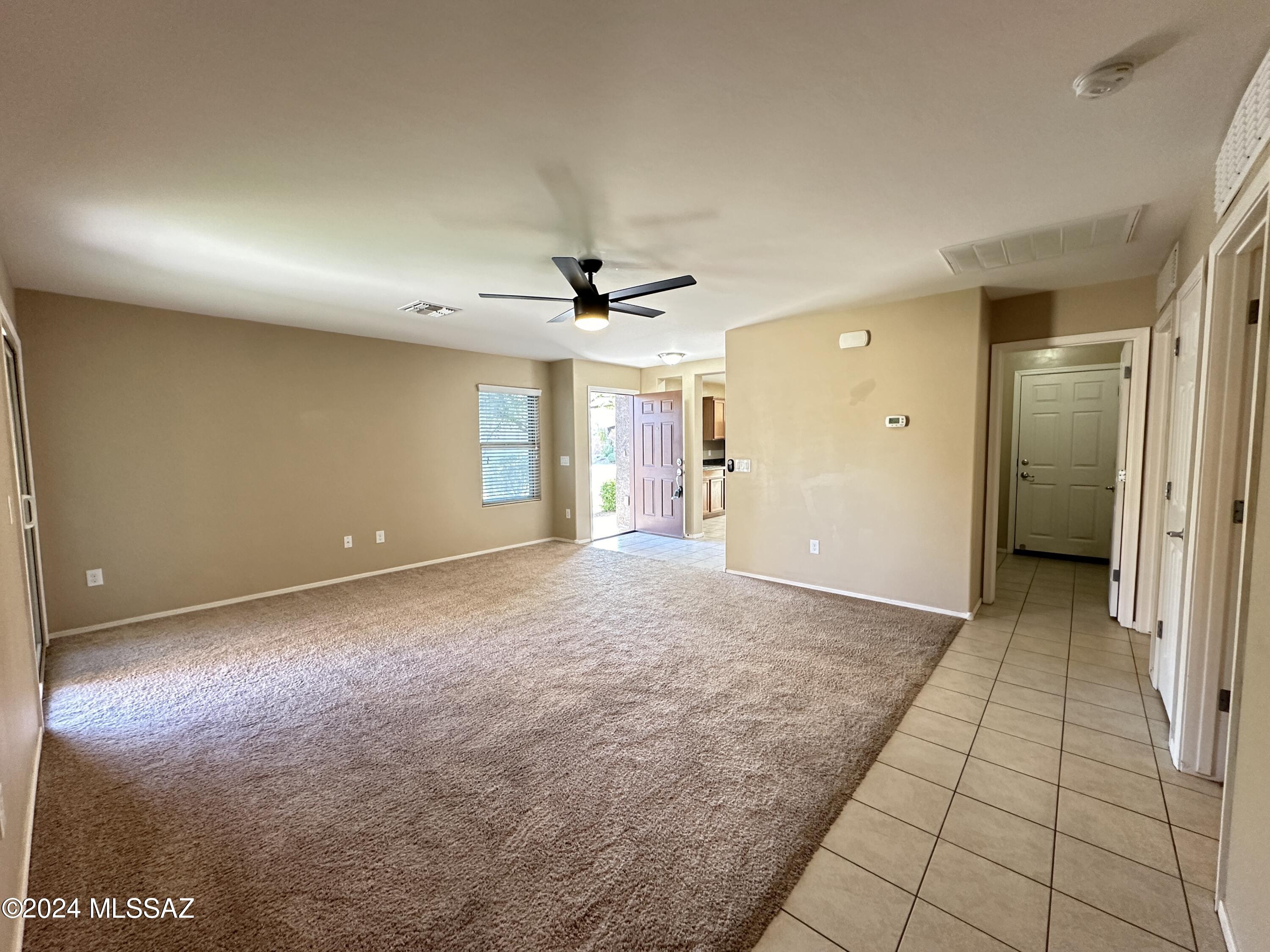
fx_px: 514
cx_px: 635
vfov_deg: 85.7
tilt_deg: -2.5
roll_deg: +0.5
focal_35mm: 14
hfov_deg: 102.1
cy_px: 476
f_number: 2.2
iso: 320
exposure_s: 1/60
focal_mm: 2.22
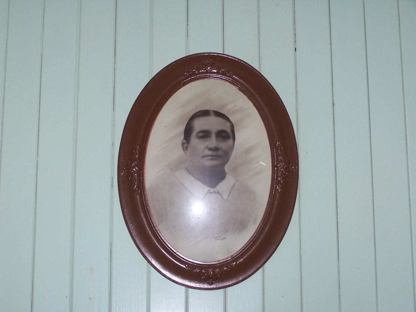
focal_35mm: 75
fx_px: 901
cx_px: 208
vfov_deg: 19.6
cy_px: 156
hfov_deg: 26.0
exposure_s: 1/60
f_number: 3.2
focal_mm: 12.4
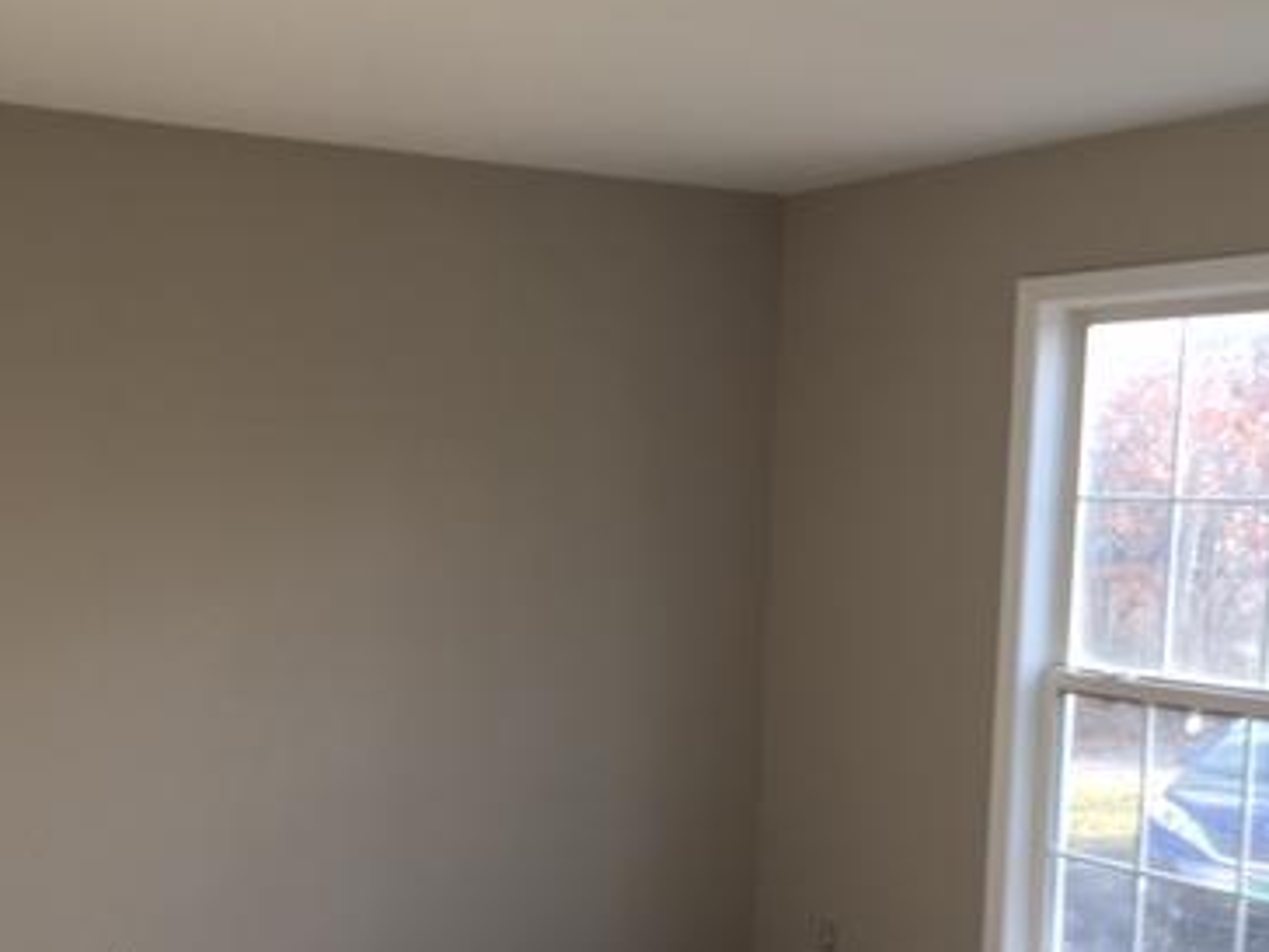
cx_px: 387
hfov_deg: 37.0
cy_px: 690
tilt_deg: -5.5
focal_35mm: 51
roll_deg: -1.7
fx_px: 1870
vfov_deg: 28.2
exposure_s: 1/60
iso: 25
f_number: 2.2
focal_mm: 4.15
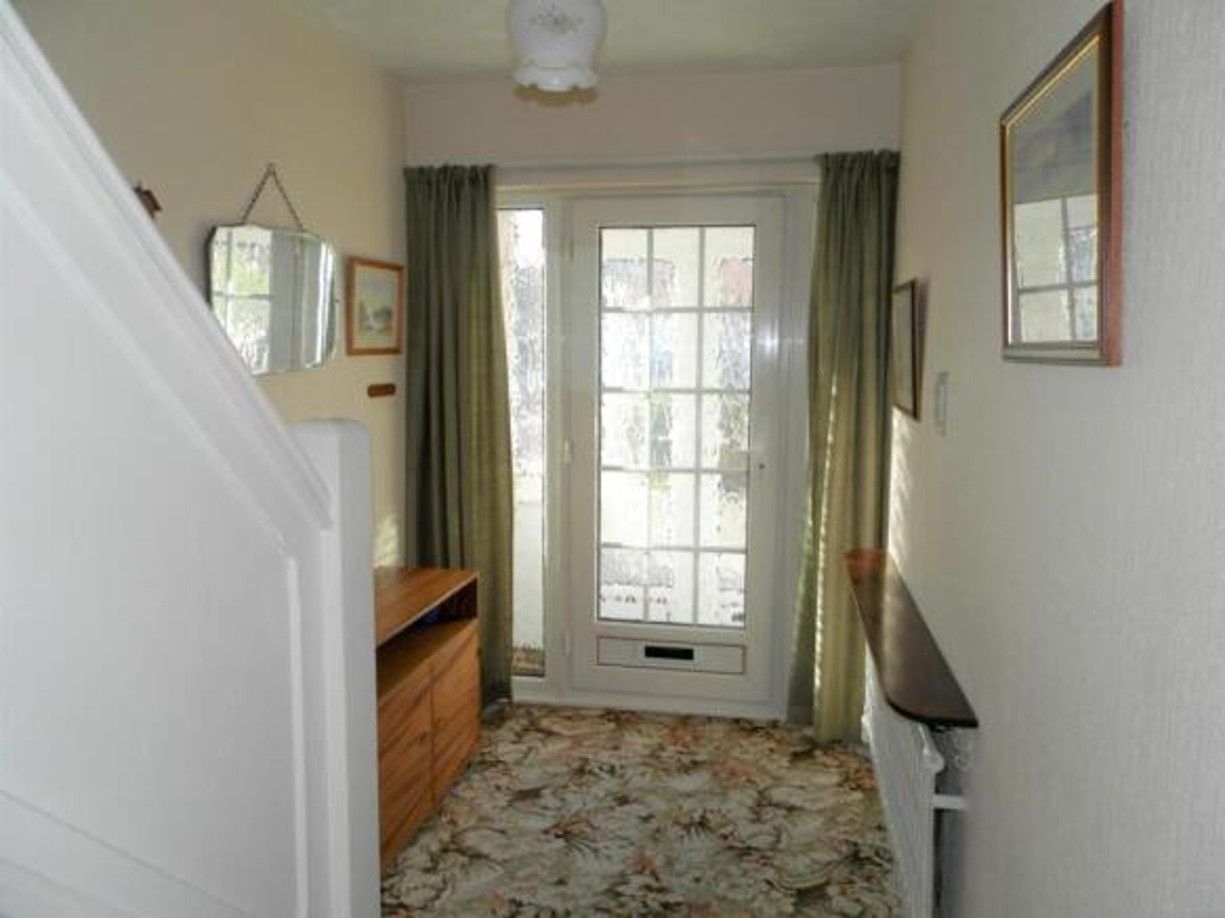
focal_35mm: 25
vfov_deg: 54.9
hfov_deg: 69.4
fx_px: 885
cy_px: 459
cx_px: 612
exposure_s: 1/80
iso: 80
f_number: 3.1
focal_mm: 4.5
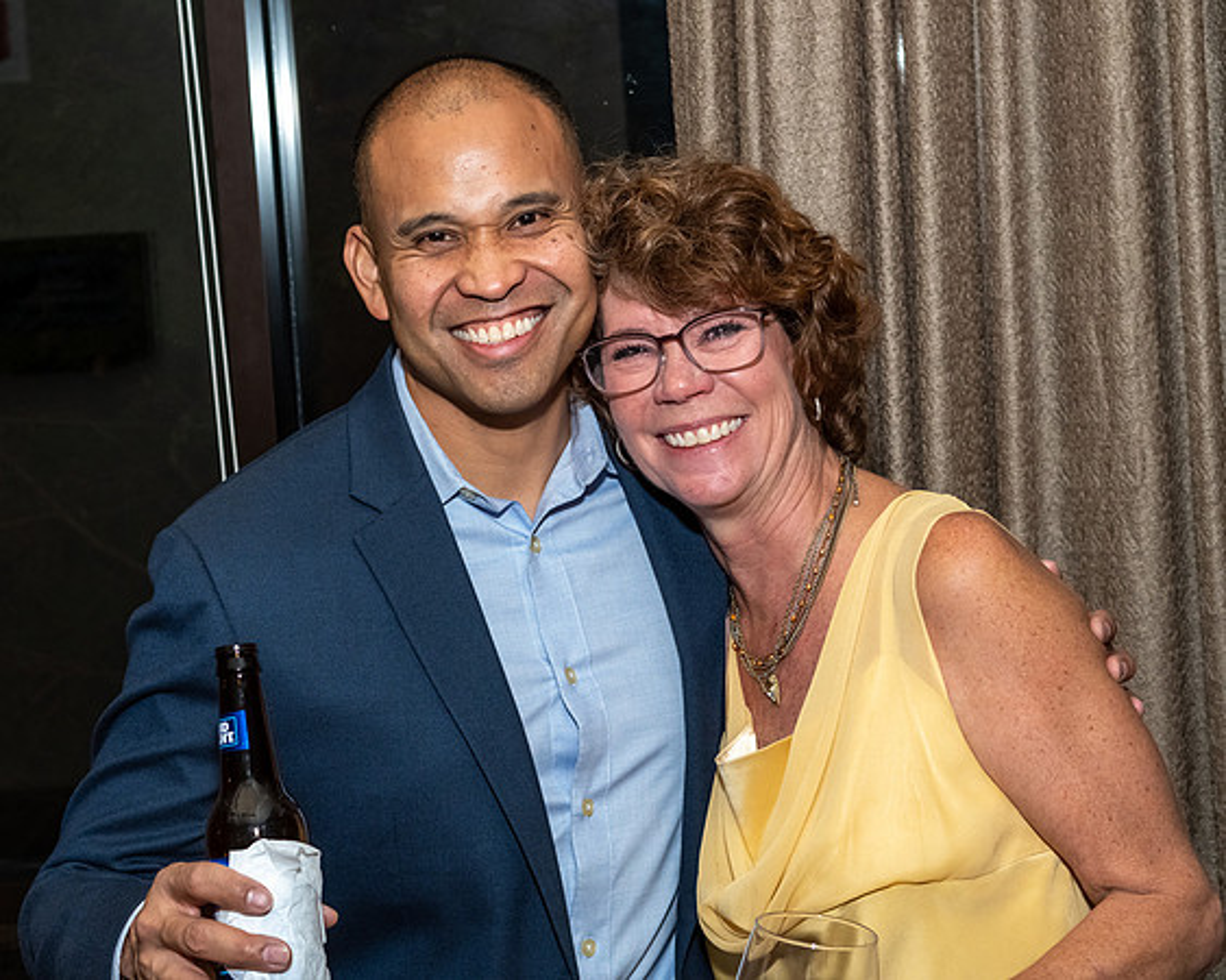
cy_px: 434
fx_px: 2593
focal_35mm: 71
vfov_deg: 21.4
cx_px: 407
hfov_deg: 26.5
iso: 500
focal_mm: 38
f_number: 6.3
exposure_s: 1/250
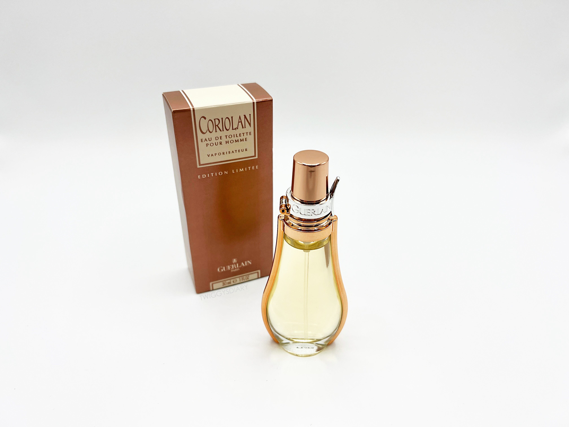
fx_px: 427
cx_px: 284
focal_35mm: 26
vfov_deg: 53.1
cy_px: 214
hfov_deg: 67.3
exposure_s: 1/1808
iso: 50
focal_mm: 5.7
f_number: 1.5
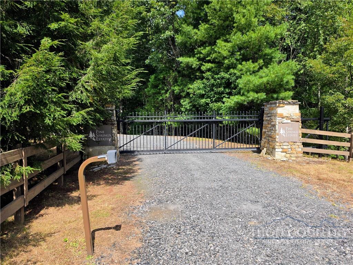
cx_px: 176
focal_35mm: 23
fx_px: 235
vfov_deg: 58.9
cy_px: 132
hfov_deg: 73.9
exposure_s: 1/3455
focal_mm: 6.5
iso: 64
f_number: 1.4
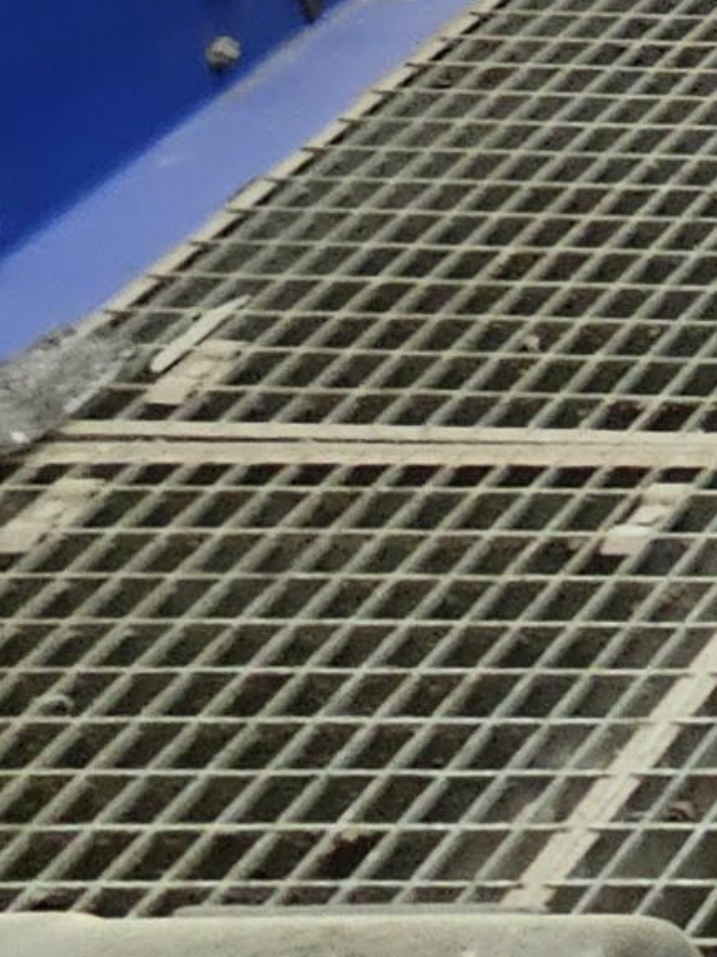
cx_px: 2595
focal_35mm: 90
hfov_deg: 9.2
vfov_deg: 13.5
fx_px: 2487
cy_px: -1502
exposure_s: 1/30
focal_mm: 2.2
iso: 500
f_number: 2.2
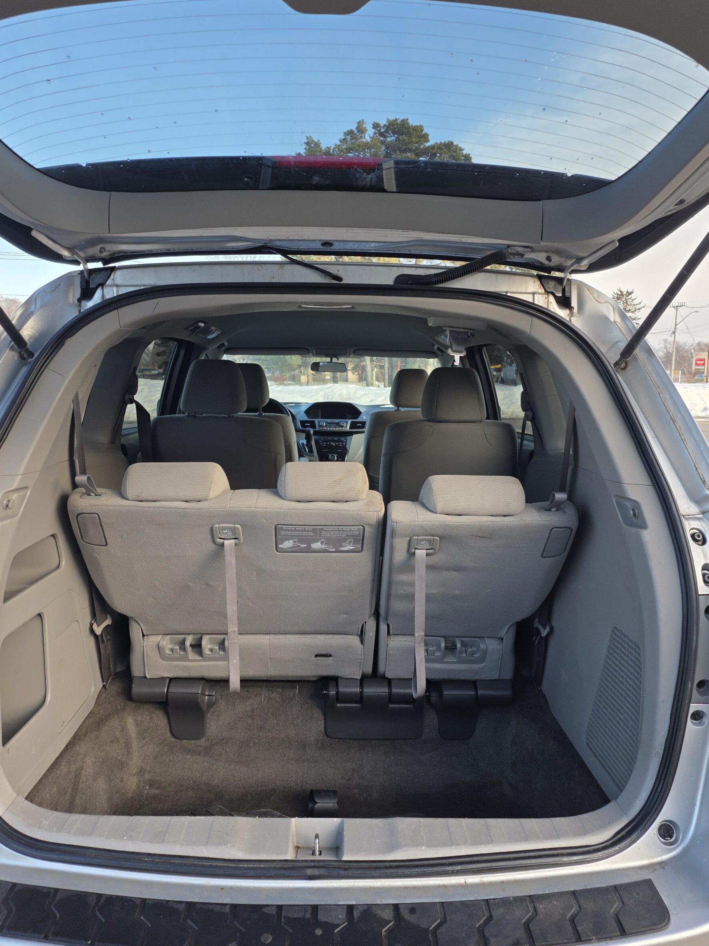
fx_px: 683
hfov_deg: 54.9
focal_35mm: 25
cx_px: 346
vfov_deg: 69.4
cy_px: 450
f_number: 1.7
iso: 32
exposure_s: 1/180
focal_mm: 6.25
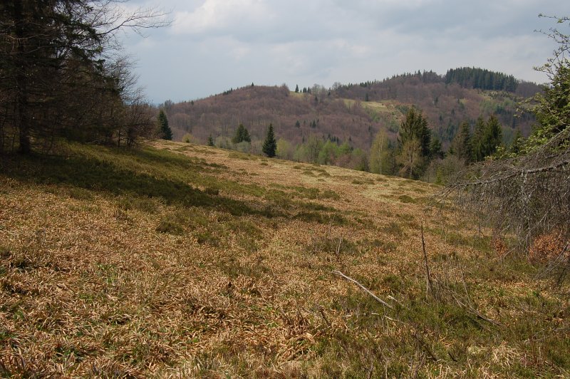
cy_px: 190
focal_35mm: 39
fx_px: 617
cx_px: 285
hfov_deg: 49.6
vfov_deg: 34.2
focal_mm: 26
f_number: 11
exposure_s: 1/200
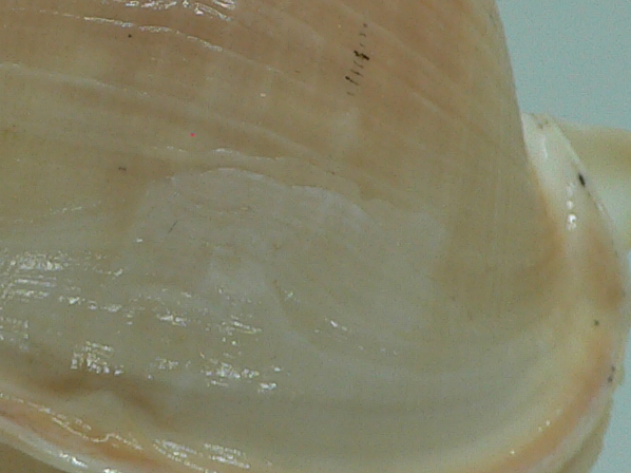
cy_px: -22
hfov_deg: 16.5
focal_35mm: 118
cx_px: 74
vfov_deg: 12.4
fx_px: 2150
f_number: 2.8
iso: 80
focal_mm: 4.6
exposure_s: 1/60
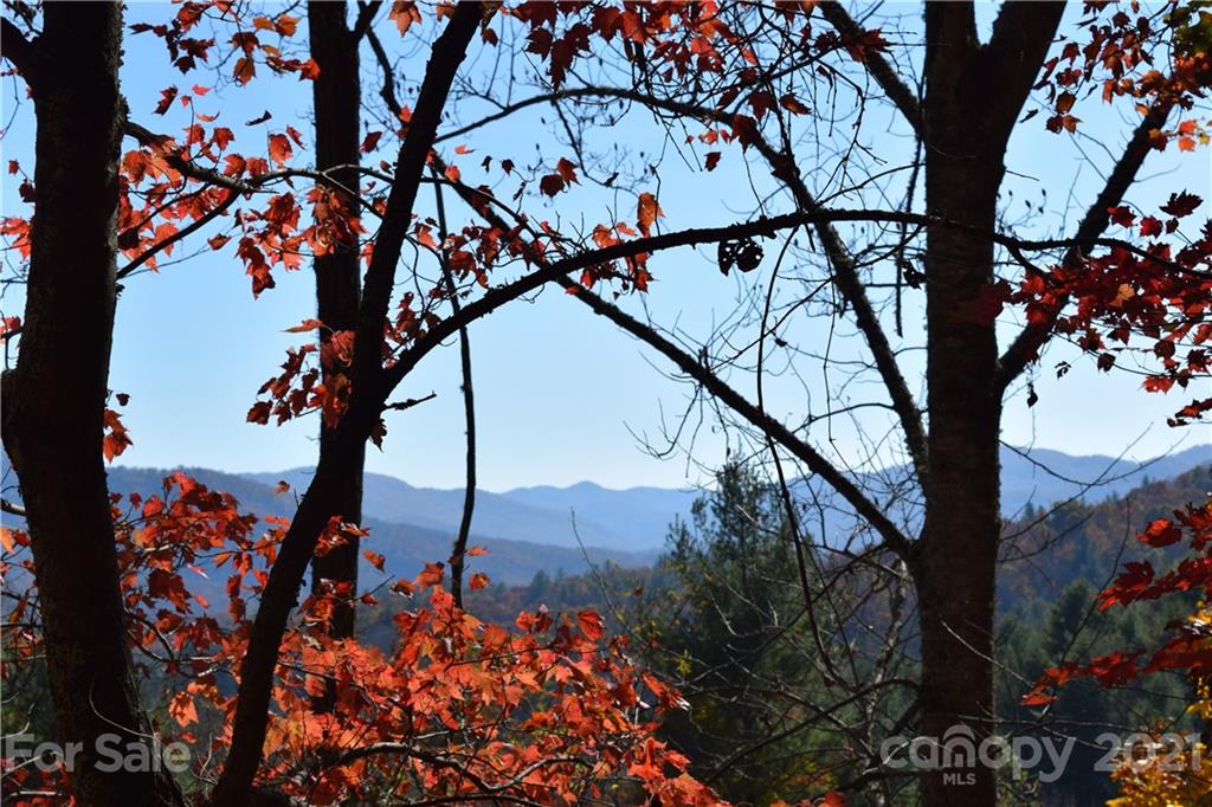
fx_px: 2776
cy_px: 404
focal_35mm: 82
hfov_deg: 24.6
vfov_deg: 16.5
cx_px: 606
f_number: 11
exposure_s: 1/500
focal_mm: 55
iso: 200
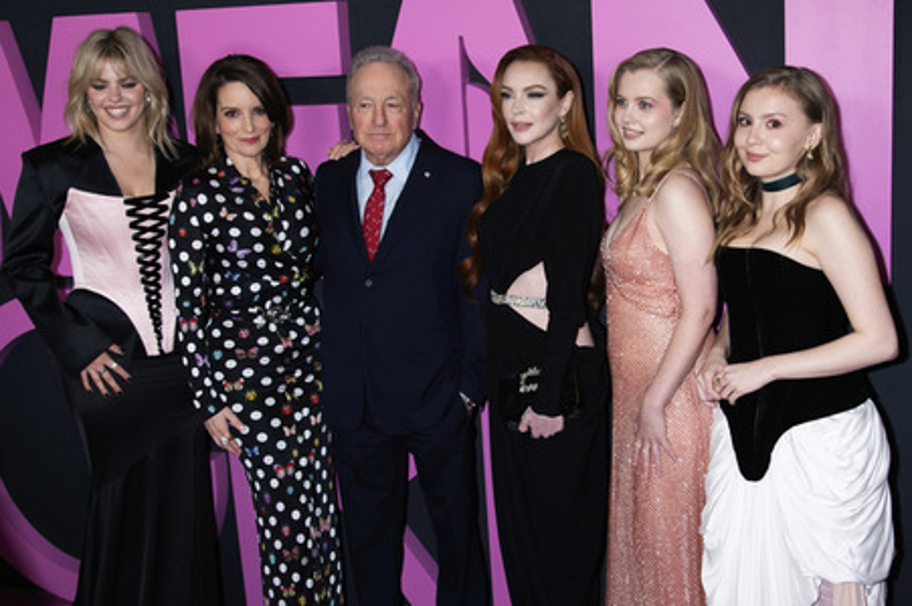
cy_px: 303
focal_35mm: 31
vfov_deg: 42.3
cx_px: 456
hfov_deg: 60.3
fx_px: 785
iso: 400
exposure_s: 1/160
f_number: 5.6
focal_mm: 31
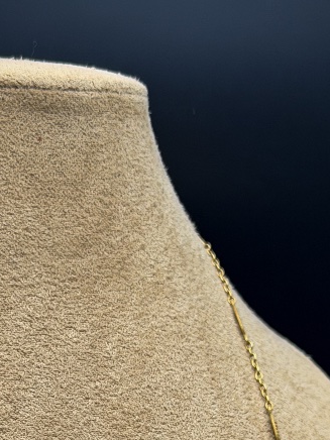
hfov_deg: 11.2
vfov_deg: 14.6
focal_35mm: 132
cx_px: 146
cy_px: 492
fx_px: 1678
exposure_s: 1/100
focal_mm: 6.76
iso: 80
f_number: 1.8
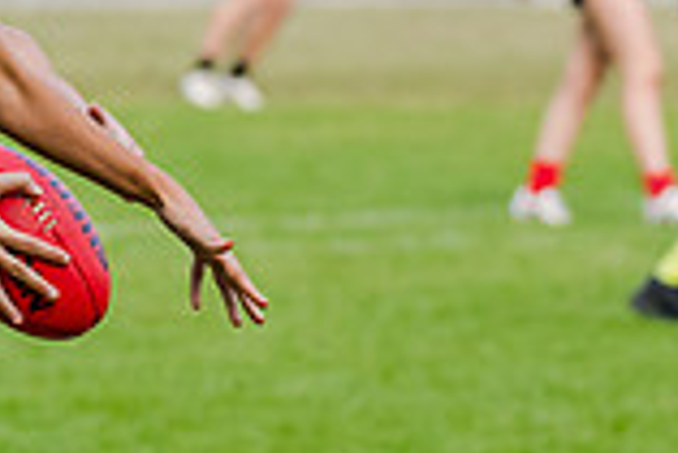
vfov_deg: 2.0
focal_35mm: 688
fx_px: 12969
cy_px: 334
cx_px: -99
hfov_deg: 3.0
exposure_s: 1/1600
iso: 800
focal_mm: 180
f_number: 5.6
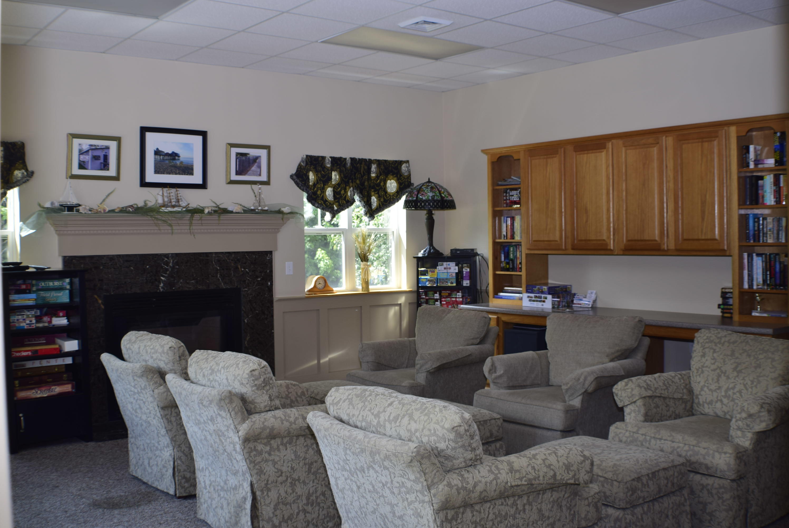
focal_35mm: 51
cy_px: 264
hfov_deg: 38.9
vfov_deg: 26.5
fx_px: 1119
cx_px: 394
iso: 100
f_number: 5
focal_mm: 34
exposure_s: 1/60
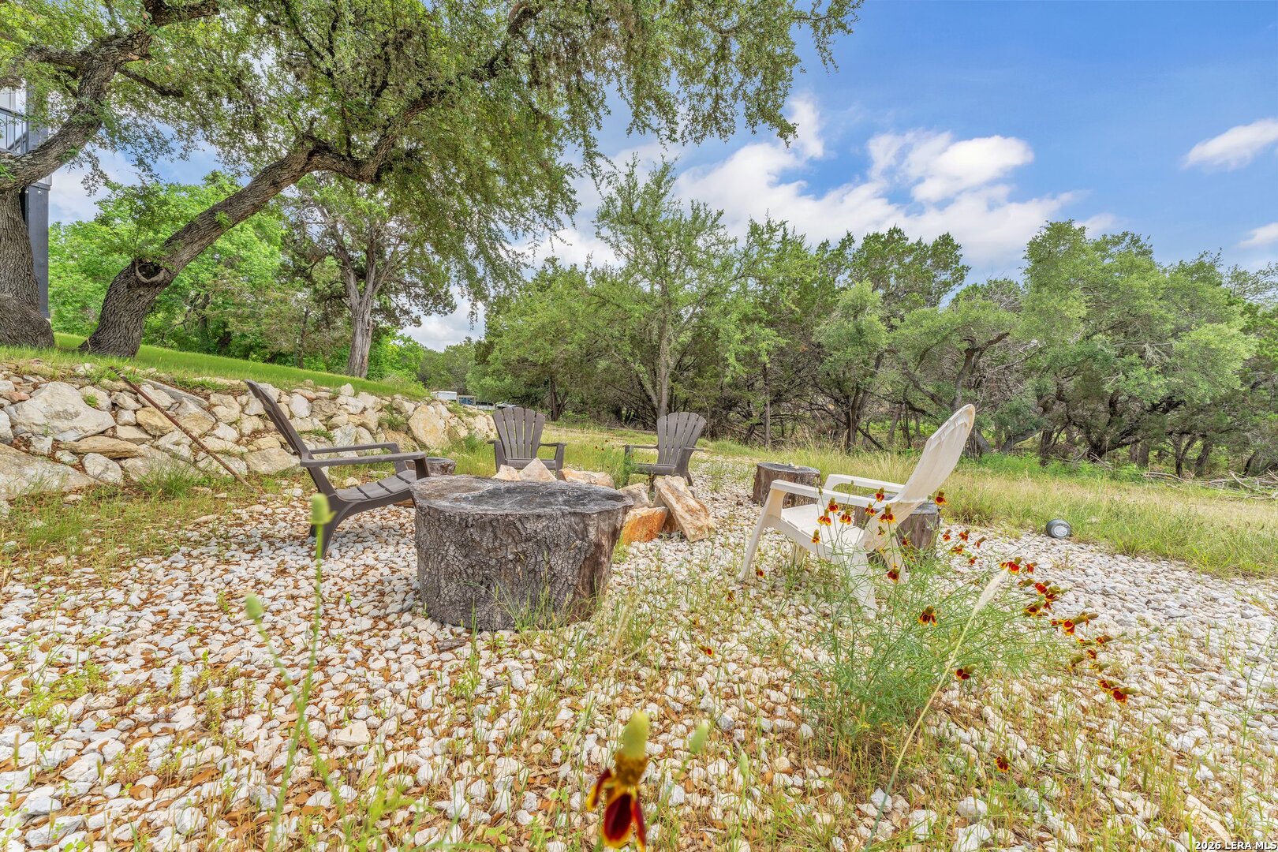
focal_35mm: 14
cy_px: 426
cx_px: 639
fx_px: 497
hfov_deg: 104.3
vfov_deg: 81.2
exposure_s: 1/30
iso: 100
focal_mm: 14
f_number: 10
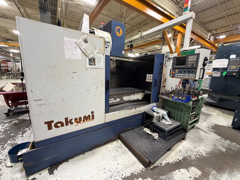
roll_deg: -2.3
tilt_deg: -11.6
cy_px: 90
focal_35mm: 14
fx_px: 97
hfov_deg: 102.1
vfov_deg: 85.7
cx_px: 120
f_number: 2.2
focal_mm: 2.22
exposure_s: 1/60
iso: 500
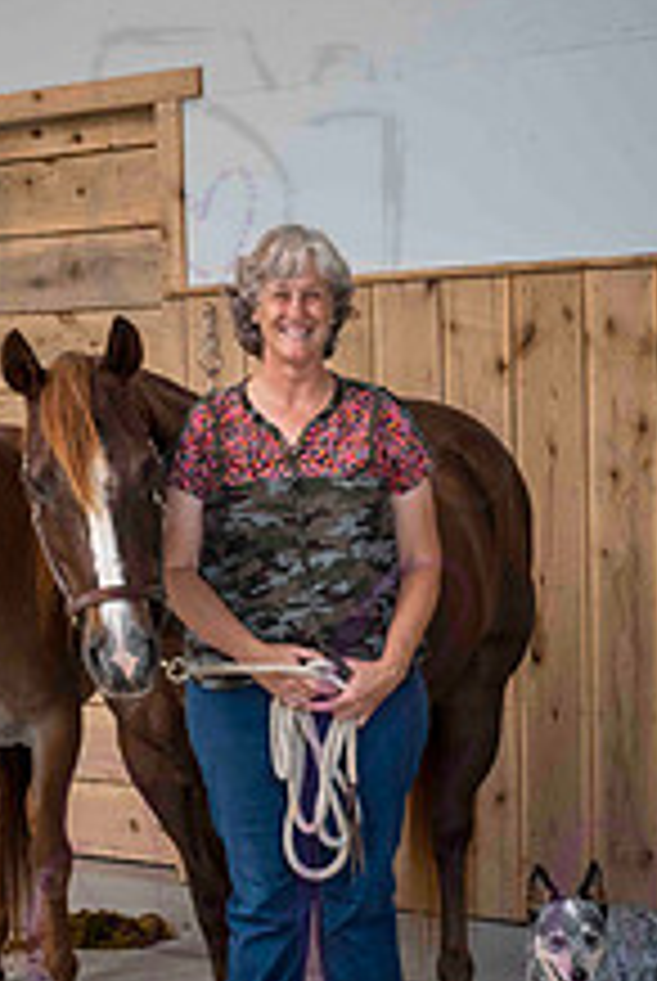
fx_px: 2810
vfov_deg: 19.8
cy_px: 626
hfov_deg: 13.3
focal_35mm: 103
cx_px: 207
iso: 400
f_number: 9
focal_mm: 50
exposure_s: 1/160
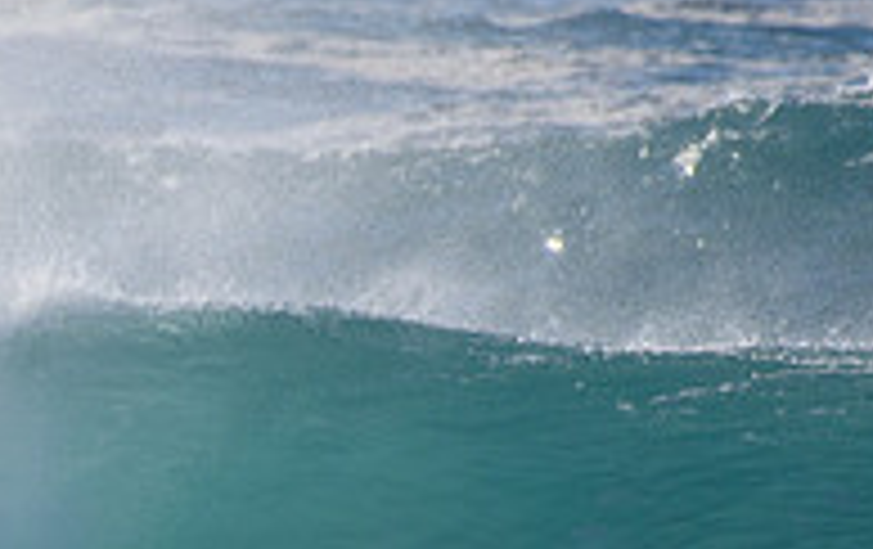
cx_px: -176
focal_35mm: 2280
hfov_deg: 0.9
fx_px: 54340
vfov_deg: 0.6
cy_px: 740
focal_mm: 500
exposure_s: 1/2000
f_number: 5.6
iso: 320
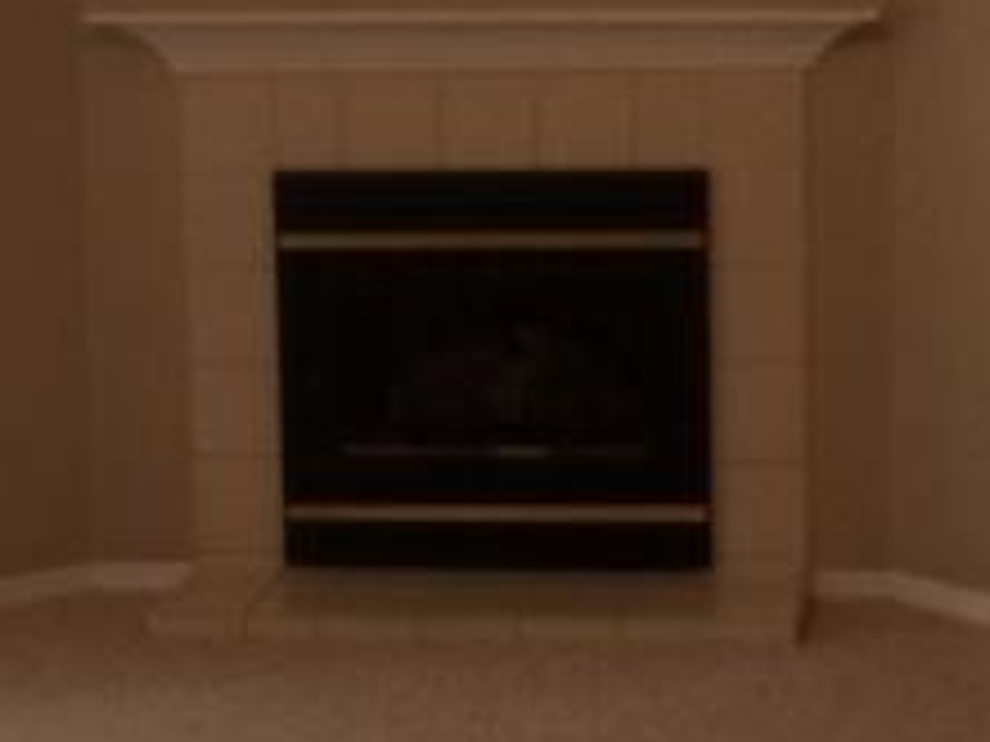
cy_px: 297
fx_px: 3117
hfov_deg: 18.0
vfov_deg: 13.6
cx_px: 500
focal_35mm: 109
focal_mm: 4.12
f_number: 2.2
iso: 64
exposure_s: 1/30
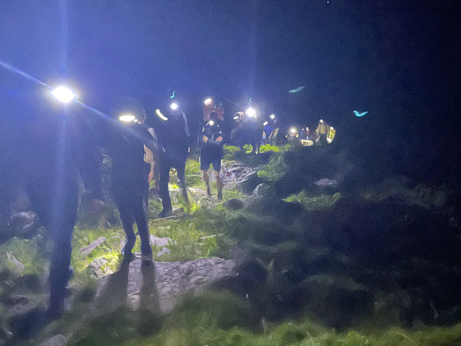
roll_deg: +3.0
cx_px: 215
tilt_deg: -13.0
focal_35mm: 42
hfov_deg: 44.8
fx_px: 559
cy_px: 108
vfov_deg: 34.0
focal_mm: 4.2
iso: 2000
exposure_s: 1/4
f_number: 1.6
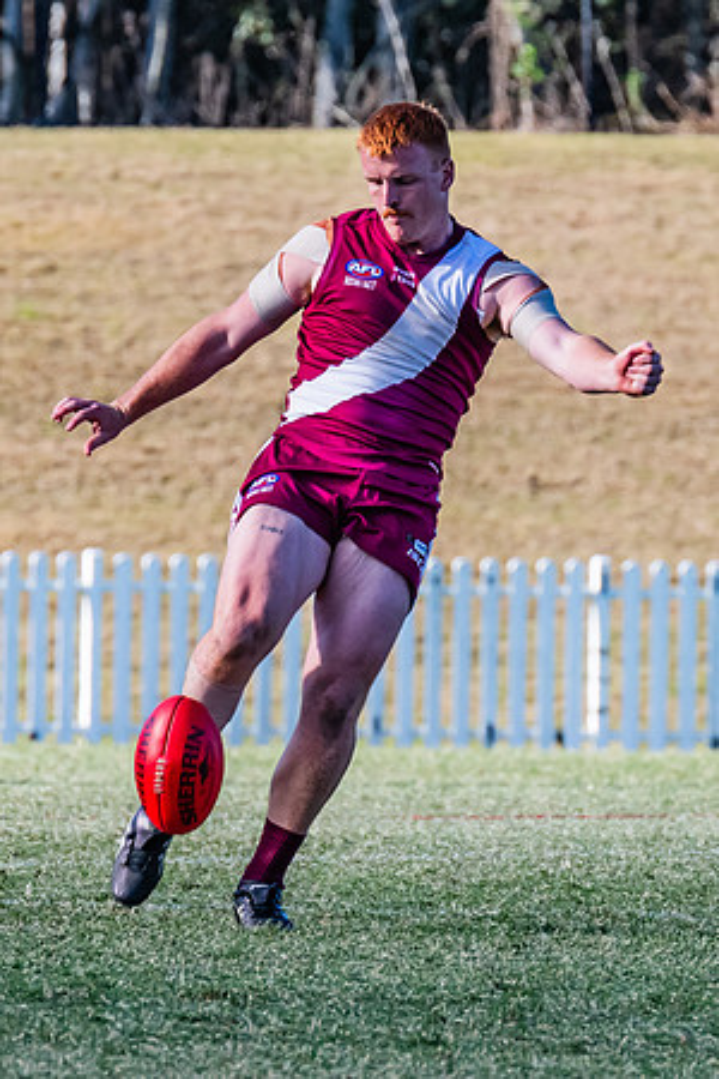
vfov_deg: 2.0
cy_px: 537
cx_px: 404
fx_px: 31117
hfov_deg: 1.3
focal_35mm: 1039
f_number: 13
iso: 800
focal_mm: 420
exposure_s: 1/640
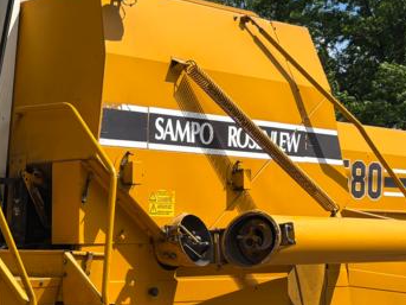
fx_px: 985
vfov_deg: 17.2
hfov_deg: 20.7
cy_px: 291
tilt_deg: -1.4
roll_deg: -0.4
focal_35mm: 84
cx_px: -153
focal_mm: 5.96
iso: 50
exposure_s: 1/3106
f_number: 1.6
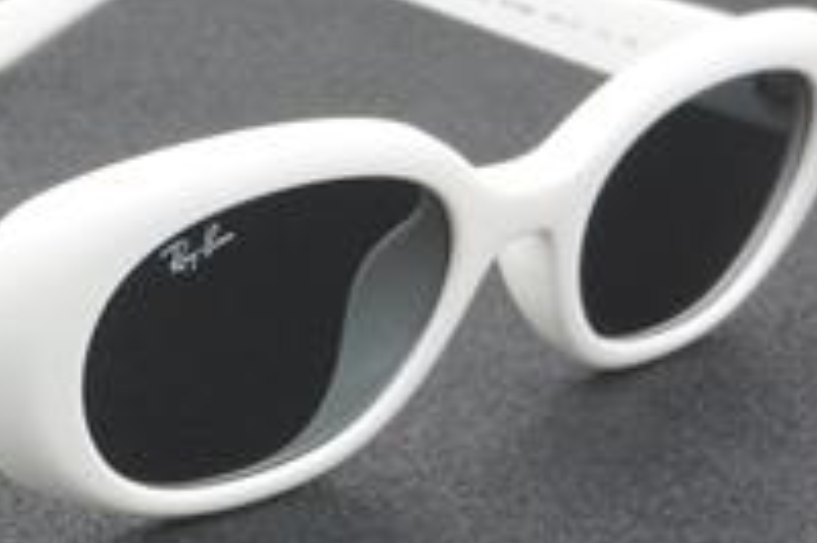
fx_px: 3401
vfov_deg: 9.1
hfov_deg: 13.5
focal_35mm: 150
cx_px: 49
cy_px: 274
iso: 100
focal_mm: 50
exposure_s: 1.3
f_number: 29
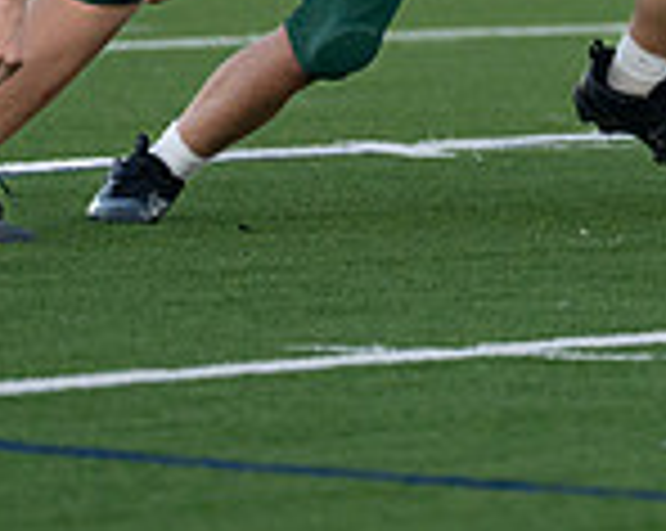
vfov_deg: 1.6
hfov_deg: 2.0
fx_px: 19095
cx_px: 603
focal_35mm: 970
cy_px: -250
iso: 800
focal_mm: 200
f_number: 2.8
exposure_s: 1/2000
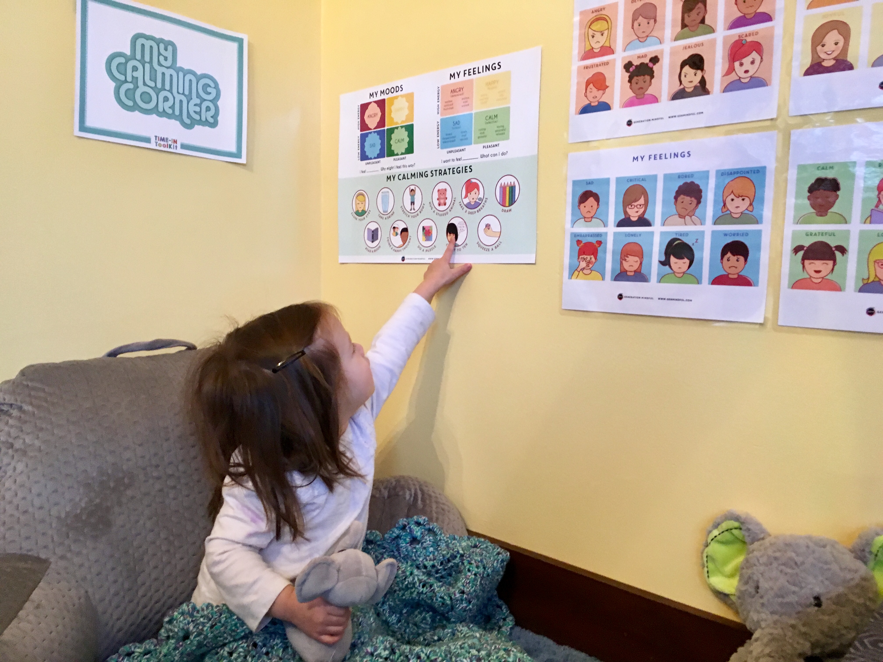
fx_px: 740
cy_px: 331
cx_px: 442
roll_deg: -2.0
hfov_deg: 61.7
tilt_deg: -4.4
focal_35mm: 29
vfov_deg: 48.2
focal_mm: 4.15
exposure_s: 1/17
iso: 200
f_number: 2.2
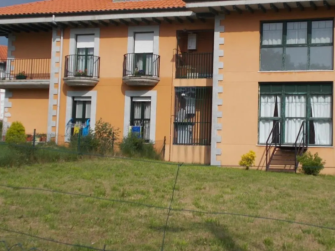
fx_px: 668
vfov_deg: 21.3
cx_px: 204
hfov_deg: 28.1
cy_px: 93
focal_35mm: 69
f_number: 10.6
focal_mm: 7.9
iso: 80
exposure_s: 1/160
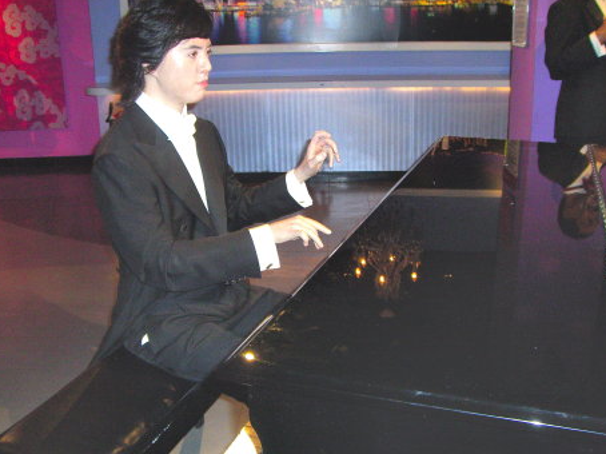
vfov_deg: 35.1
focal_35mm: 41
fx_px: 717
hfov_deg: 45.8
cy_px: 229
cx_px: 290
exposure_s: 1/60
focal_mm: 6.2
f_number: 2.7
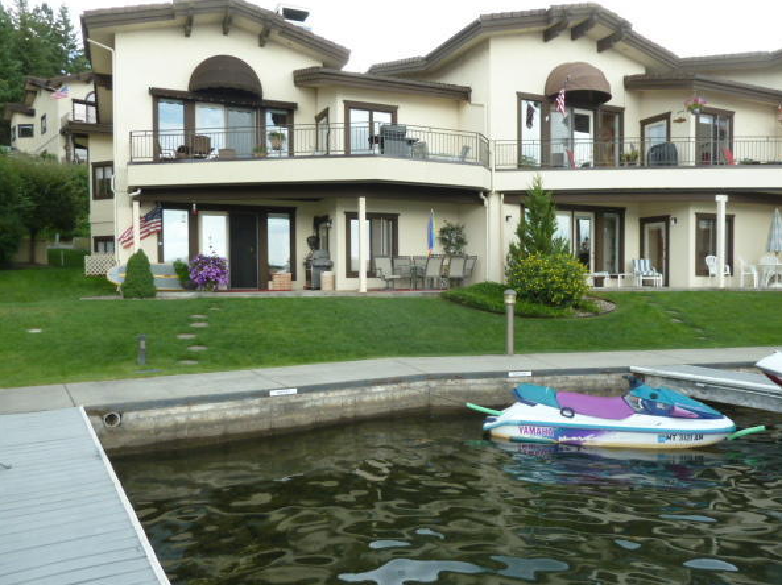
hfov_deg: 65.3
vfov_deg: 51.3
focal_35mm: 27
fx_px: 610
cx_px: 398
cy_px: 302
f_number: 3.3
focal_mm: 4.1
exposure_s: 1/160
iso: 160
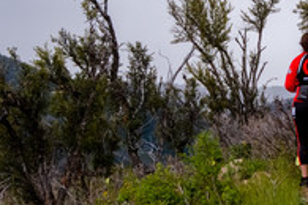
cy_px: 72
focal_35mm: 179
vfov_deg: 7.7
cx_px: 265
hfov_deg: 11.4
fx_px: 1531
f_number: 6.3
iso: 3200
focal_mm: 55
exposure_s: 1/400
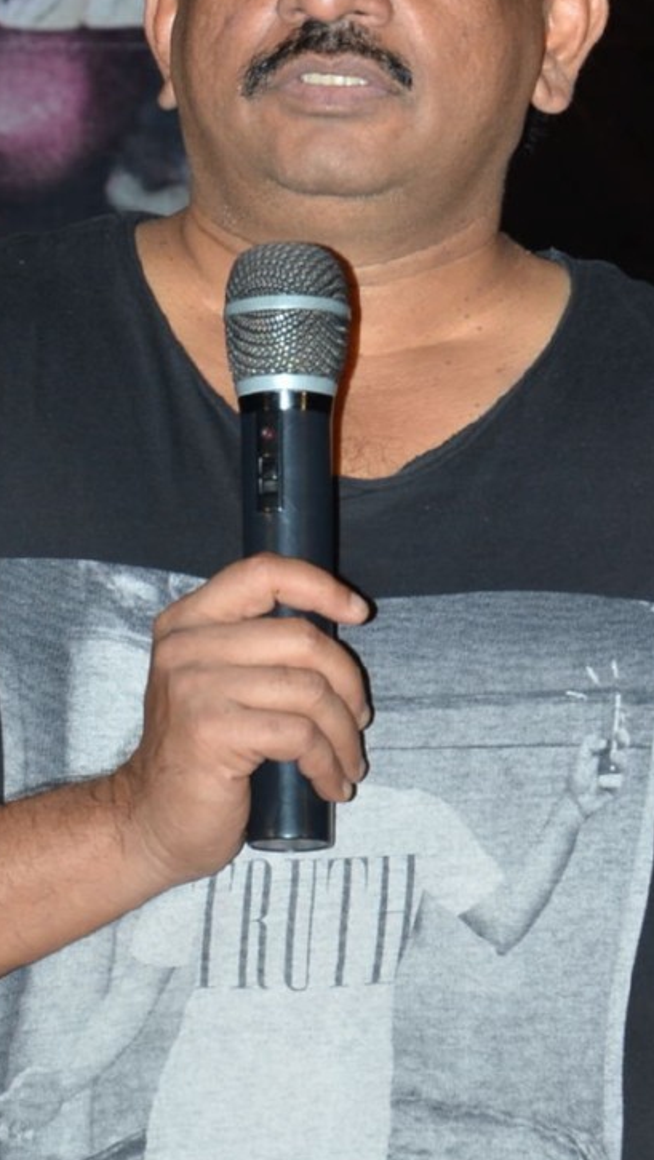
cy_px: 761
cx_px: 320
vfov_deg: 7.2
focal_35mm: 300
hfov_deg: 4.1
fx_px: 9238
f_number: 7.1
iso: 500
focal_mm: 92
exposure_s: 1/125
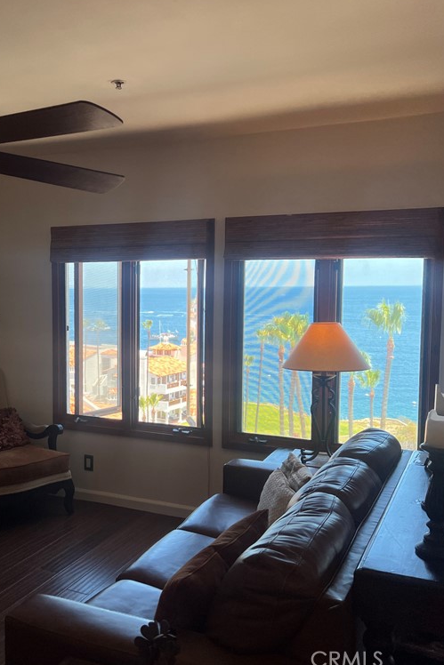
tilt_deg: -4.7
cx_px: 101
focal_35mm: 37
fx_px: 684
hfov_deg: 35.0
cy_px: 331
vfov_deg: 51.9
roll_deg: +0.8
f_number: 1.5
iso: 50
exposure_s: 1/347
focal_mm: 5.7
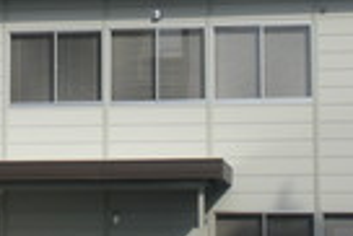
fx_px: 1423
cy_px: 113
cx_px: 39
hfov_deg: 14.0
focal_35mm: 145
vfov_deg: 9.5
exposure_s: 1/400
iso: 50
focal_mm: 6.3
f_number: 4.4
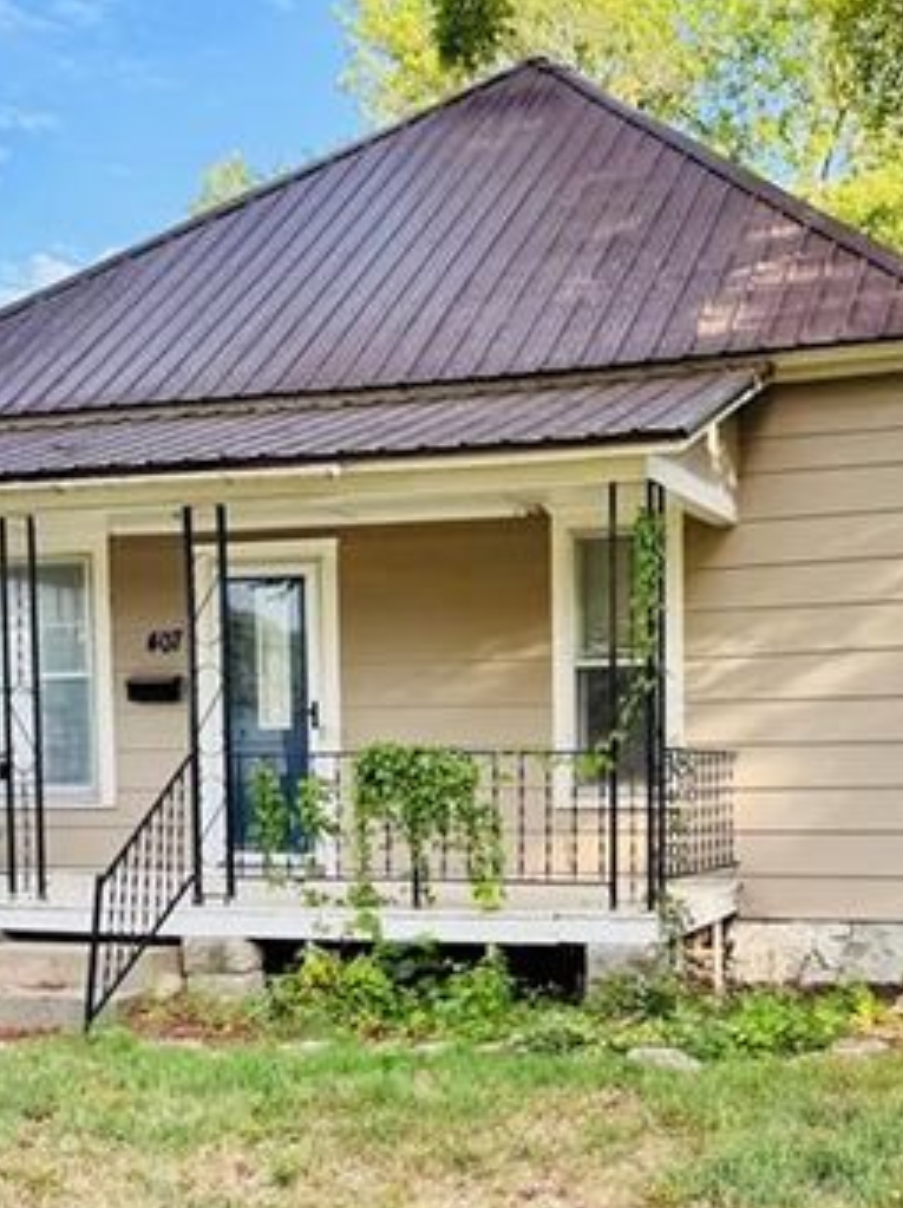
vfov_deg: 39.8
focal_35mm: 47
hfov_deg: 30.5
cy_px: 834
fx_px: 1638
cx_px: 620
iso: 80
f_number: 1.78
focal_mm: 6.76
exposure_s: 1/506
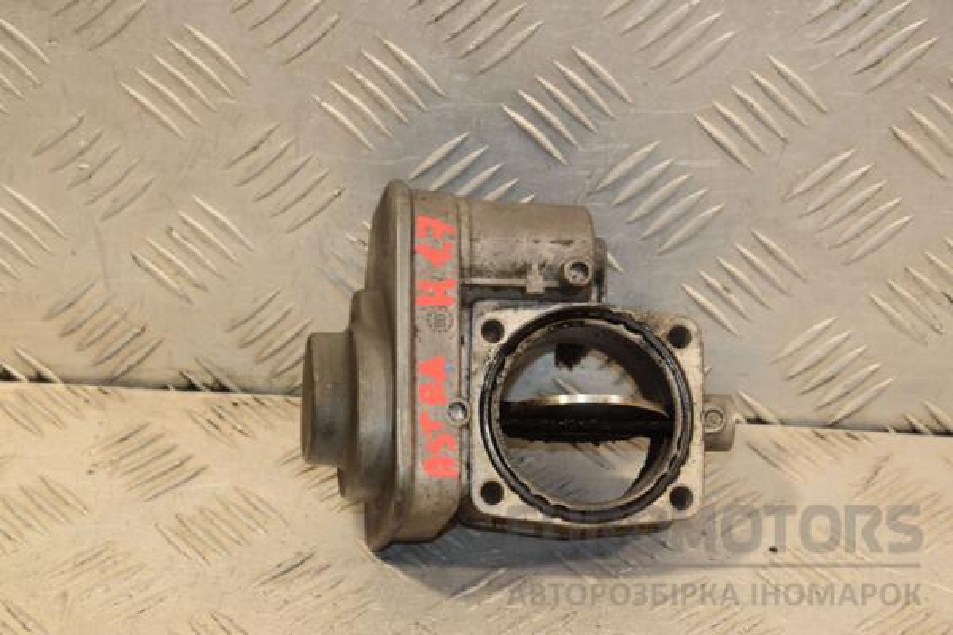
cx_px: 476
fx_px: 3375
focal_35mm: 128
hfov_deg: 16.1
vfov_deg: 10.8
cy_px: 318
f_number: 9
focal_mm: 85
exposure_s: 1/80
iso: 800
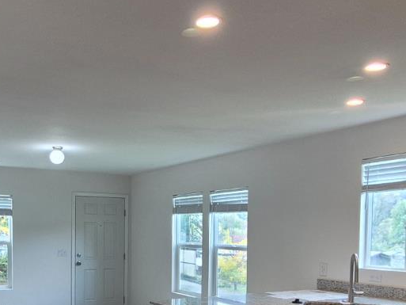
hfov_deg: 47.6
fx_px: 446
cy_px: 261
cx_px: 114
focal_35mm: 38
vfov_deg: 36.0
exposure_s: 1/60
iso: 100
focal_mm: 1.74
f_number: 2.2
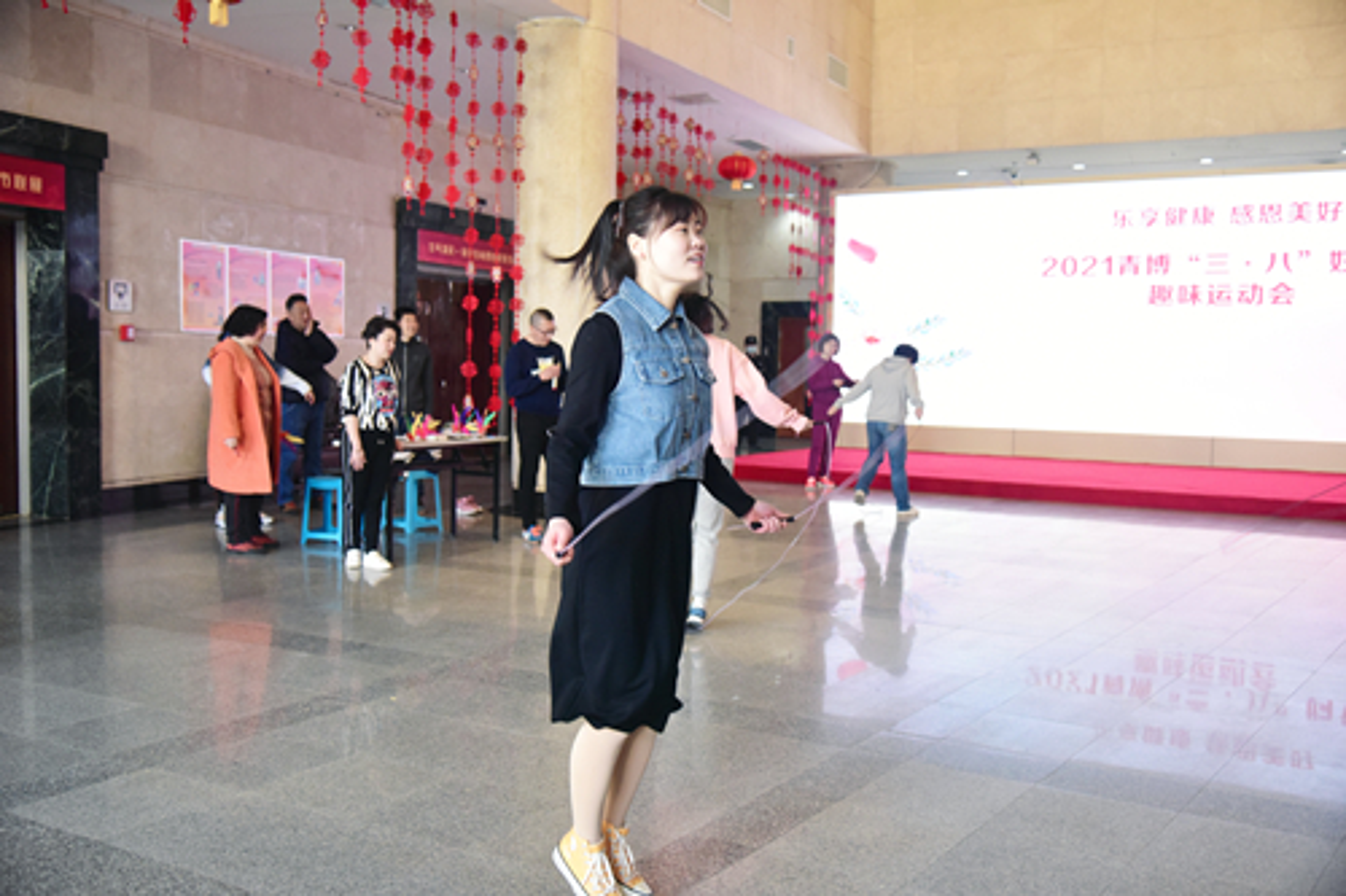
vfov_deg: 37.8
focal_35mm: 35
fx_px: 1308
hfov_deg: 54.5
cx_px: 673
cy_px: 448
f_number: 4
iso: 3200
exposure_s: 1/200
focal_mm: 35
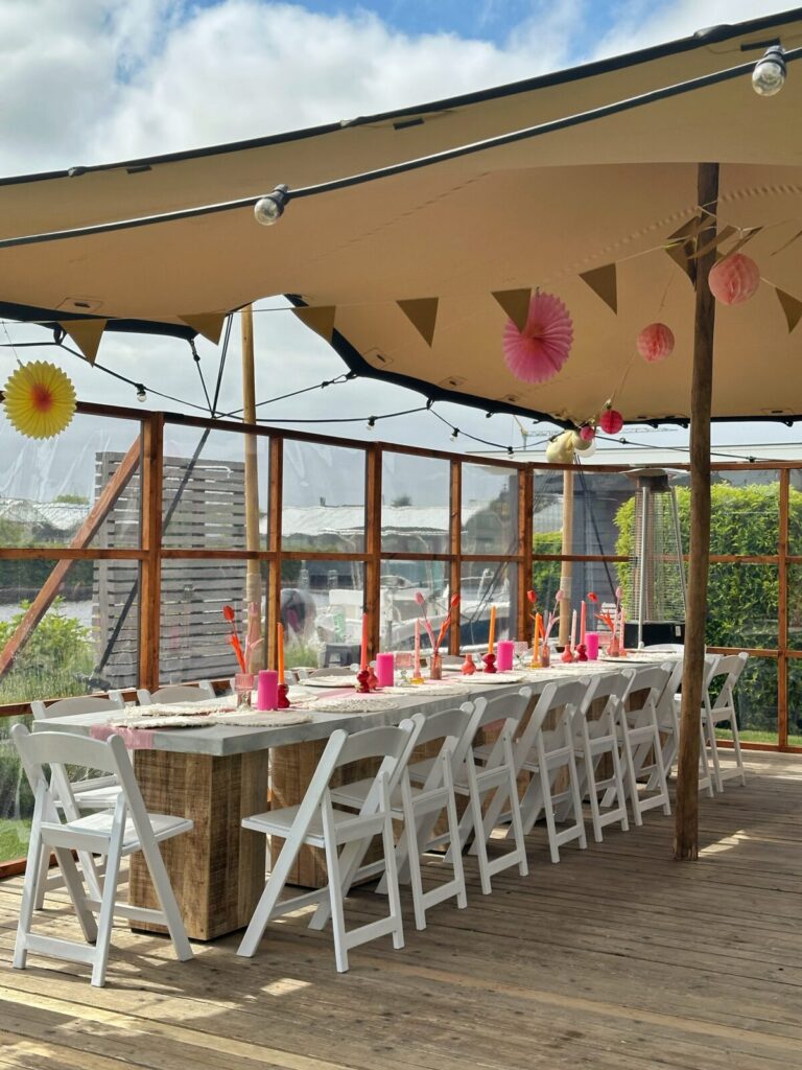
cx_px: 401
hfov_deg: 30.3
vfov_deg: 39.7
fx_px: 1483
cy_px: 535
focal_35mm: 48
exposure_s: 1/3155
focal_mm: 6.86
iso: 64
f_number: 1.78
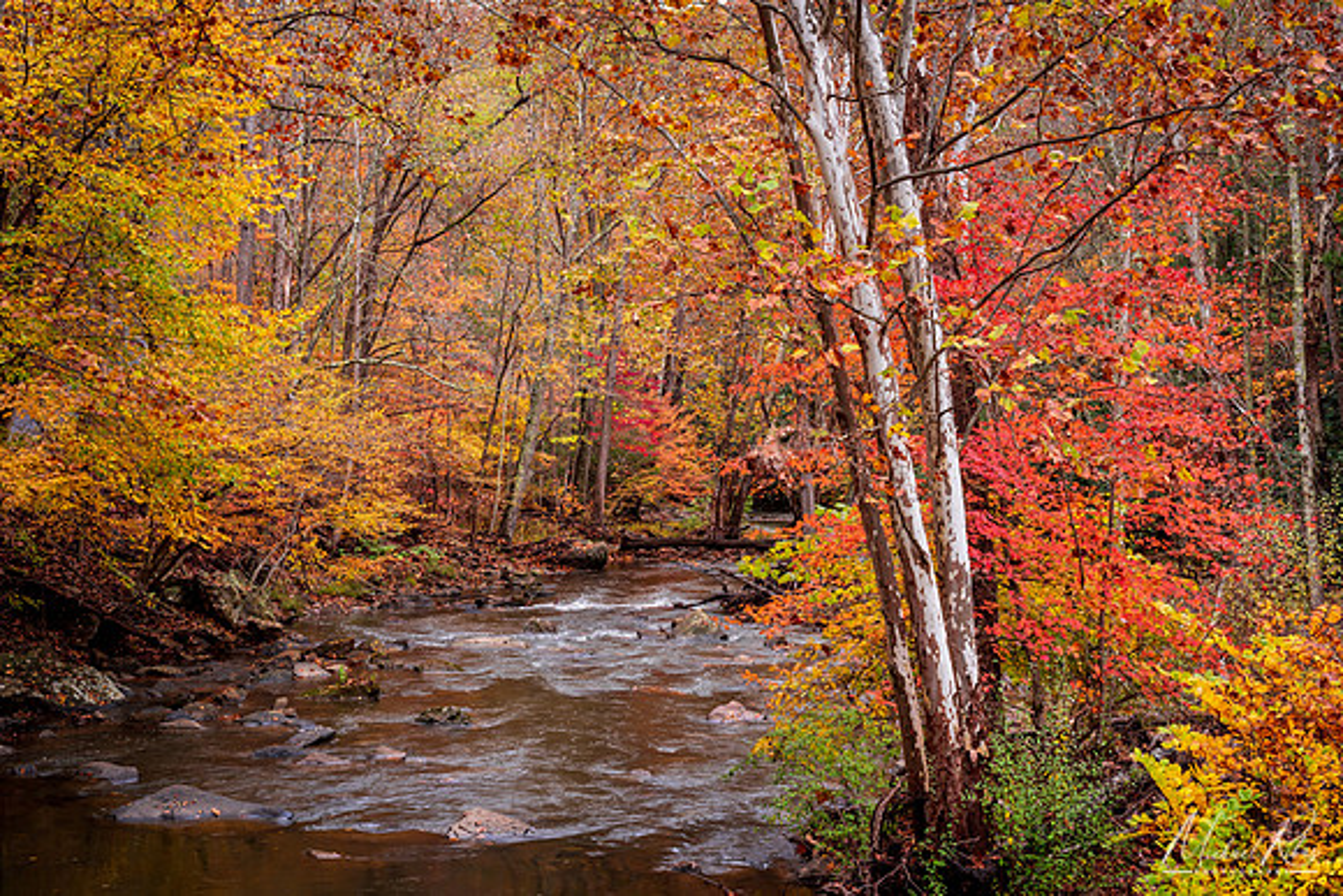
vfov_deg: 26.8
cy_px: 451
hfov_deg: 39.3
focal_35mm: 50
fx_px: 1879
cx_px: 672
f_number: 11
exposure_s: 1/8
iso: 64
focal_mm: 50
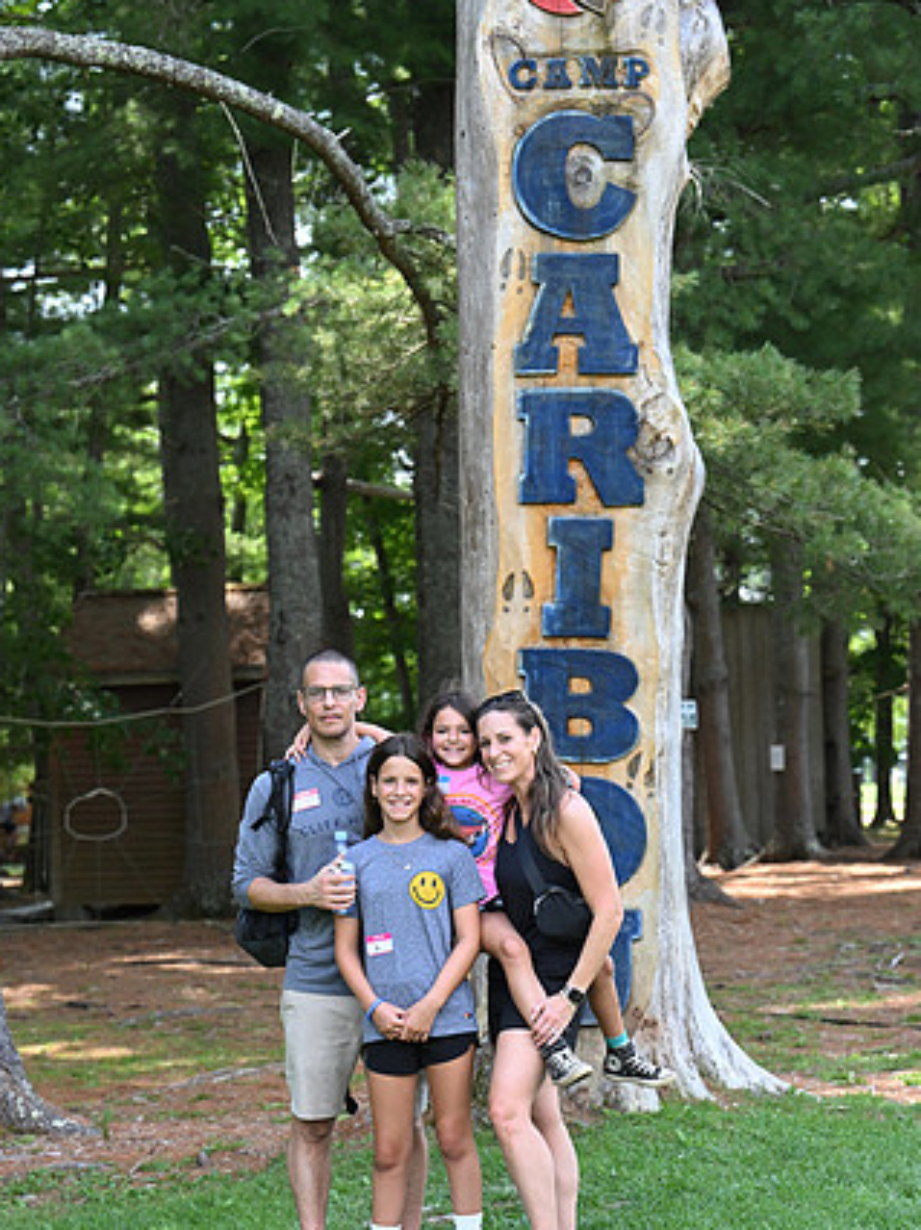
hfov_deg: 15.2
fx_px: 3445
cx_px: 521
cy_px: 664
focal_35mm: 97
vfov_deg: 20.2
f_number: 4.5
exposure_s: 1/640
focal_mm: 74
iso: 640
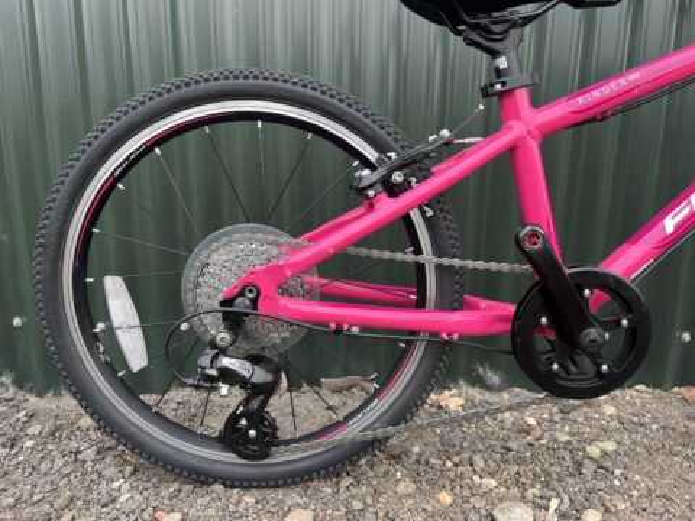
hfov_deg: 67.3
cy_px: 260
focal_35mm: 26
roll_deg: +0.6
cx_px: 348
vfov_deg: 53.1
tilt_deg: -11.9
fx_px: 522
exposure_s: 1/238
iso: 40
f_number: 1.6
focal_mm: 5.1
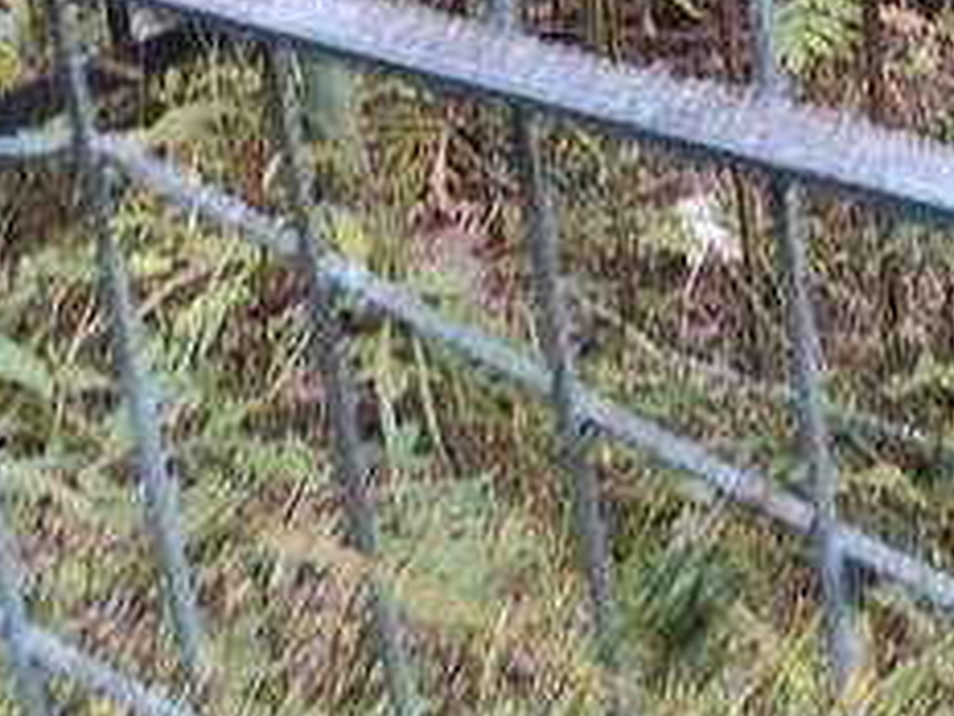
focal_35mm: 115
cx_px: 2089
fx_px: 3169
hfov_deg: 13.7
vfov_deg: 12.4
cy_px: -255
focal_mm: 4.77
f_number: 1.75
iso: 173
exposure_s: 1/60
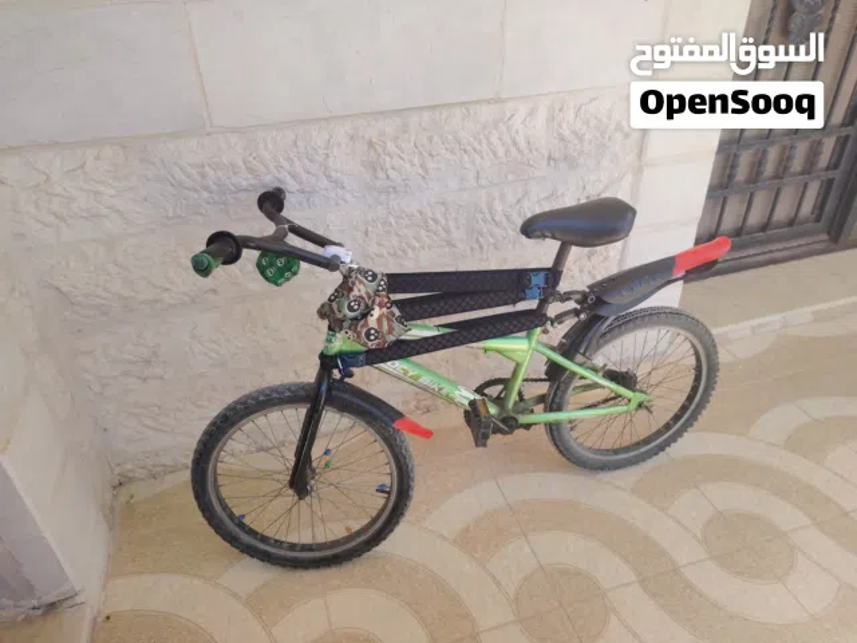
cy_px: 322
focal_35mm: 24
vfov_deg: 56.8
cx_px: 428
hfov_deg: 71.6
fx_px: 594
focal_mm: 5.25
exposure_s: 1/900
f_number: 1.75
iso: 563
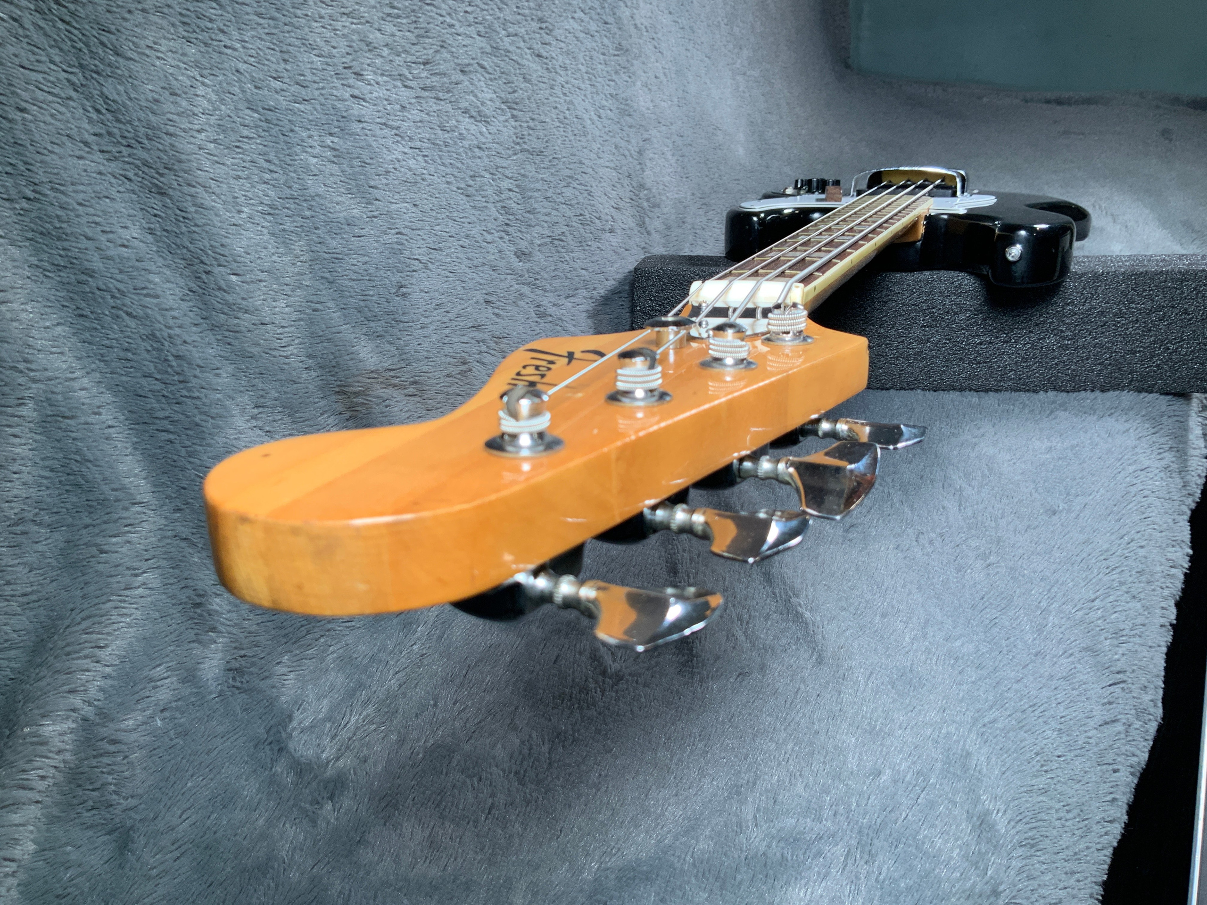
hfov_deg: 61.7
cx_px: 604
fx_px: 1011
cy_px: 452
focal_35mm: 29
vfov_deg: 48.2
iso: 50
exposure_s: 1/104
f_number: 1.8
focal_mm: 3
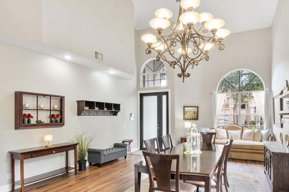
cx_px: 174
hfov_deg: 80.2
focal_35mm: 21
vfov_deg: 58.9
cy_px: 116
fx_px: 169
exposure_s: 1/6
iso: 160
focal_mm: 10
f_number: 11
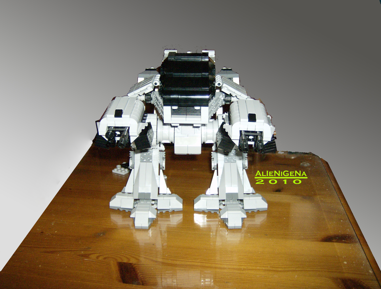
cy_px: 144
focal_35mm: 36
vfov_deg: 40.0
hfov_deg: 51.1
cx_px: 190
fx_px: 398
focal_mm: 6
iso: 200
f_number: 2.8
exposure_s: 1/60
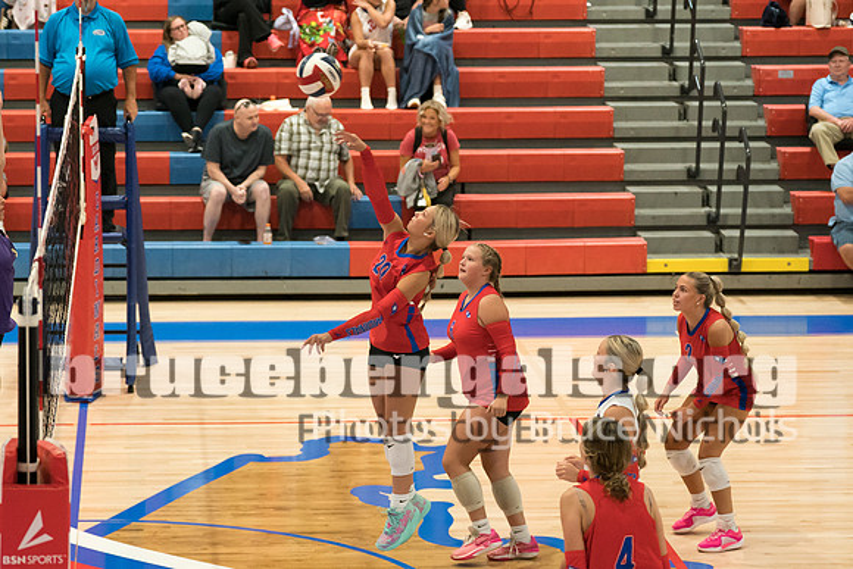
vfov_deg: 10.6
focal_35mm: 130
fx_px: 3076
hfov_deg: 15.8
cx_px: 360
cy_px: 338
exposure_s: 1/1000
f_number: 2.8
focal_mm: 79
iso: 4000
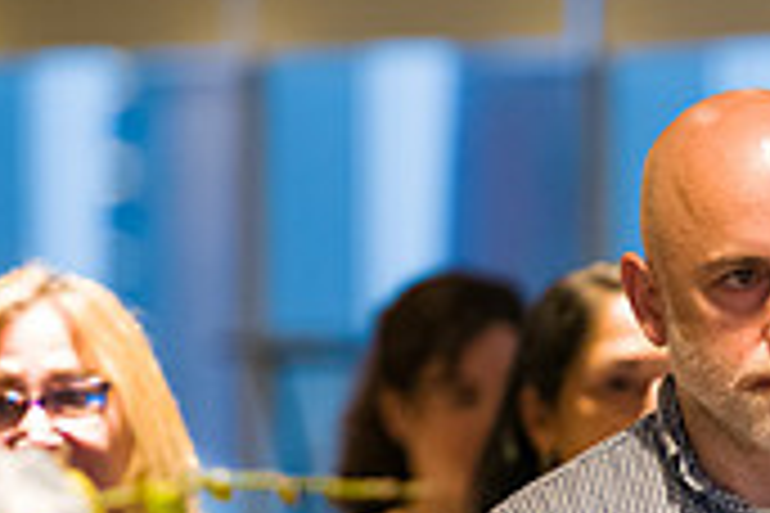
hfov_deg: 3.9
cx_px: 914
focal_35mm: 525
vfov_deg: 2.6
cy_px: 587
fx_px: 11228
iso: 1600
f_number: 3.2
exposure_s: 1/125
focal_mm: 155
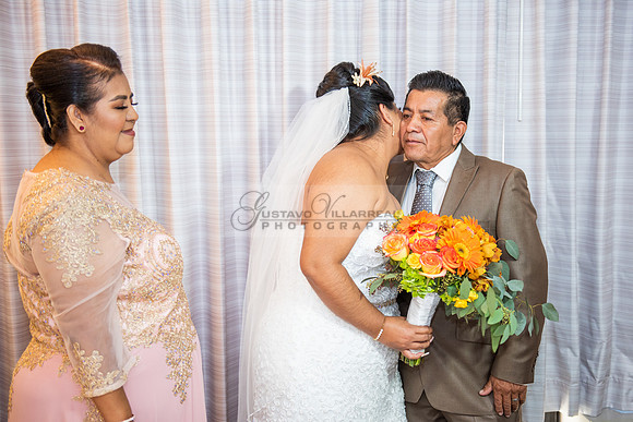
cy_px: 238
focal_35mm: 54
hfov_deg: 36.7
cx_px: 357
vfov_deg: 25.0
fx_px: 953
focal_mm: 48
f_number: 2.8
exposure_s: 1/100
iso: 320
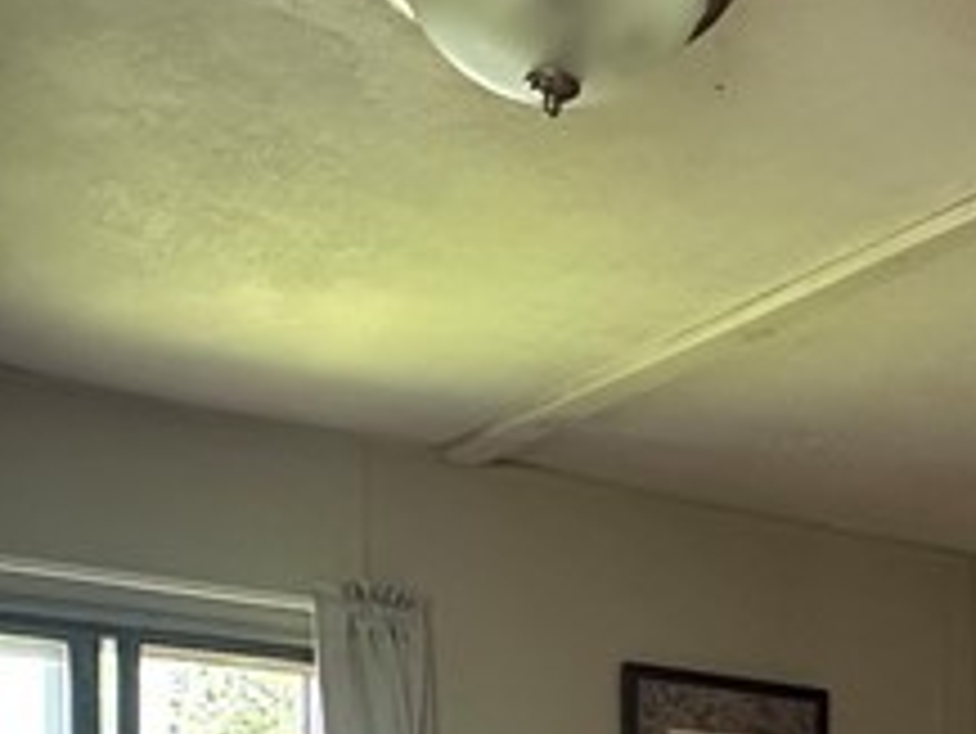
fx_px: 1862
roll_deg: +0.7
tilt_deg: -1.7
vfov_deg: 20.0
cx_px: 787
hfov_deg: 28.7
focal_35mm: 66
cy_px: 1009
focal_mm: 2.22
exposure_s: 1/60
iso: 400
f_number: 2.2
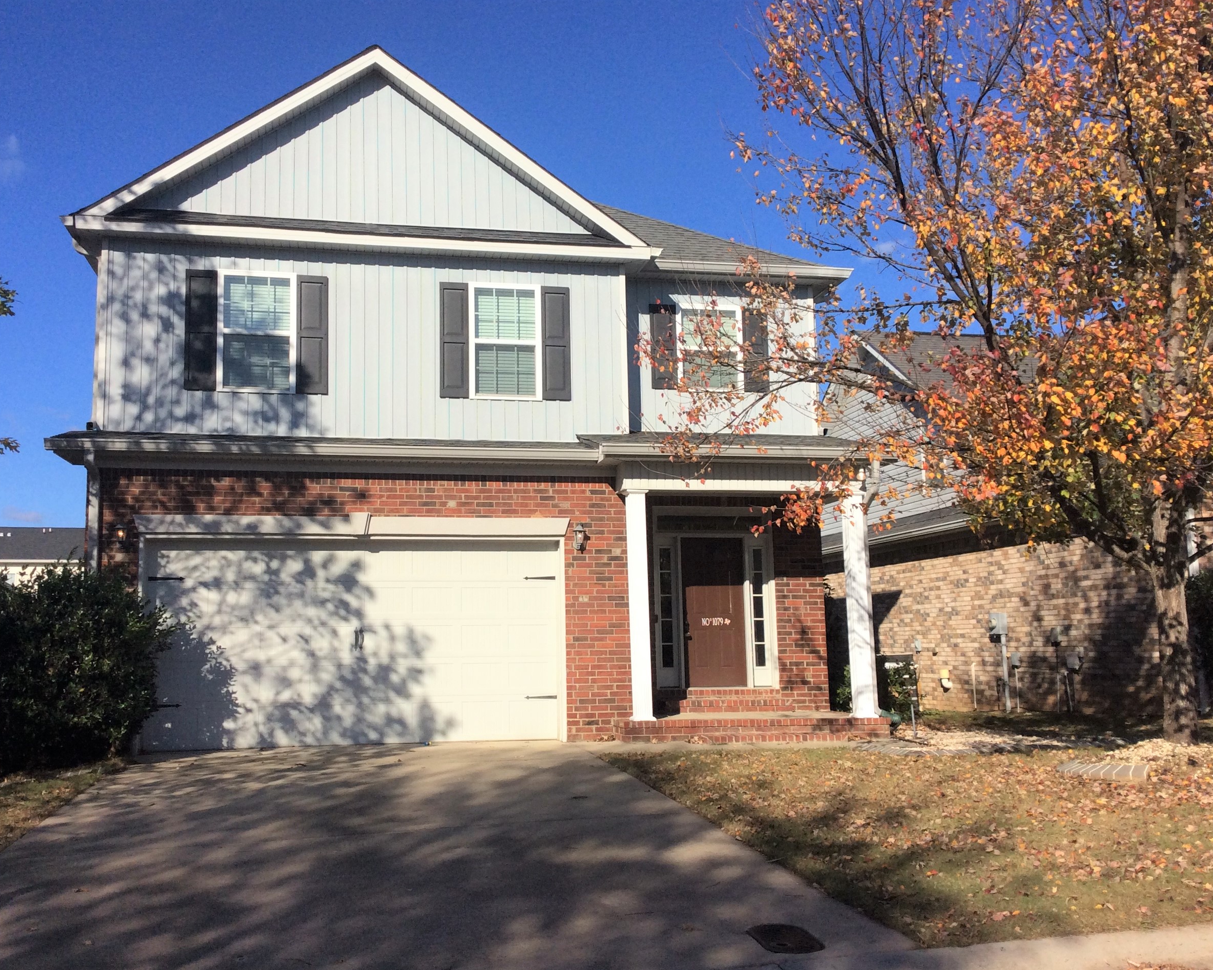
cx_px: 564
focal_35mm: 34
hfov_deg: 52.8
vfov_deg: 43.4
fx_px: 1221
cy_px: 492
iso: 32
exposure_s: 1/2865
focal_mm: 3.3
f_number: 2.4
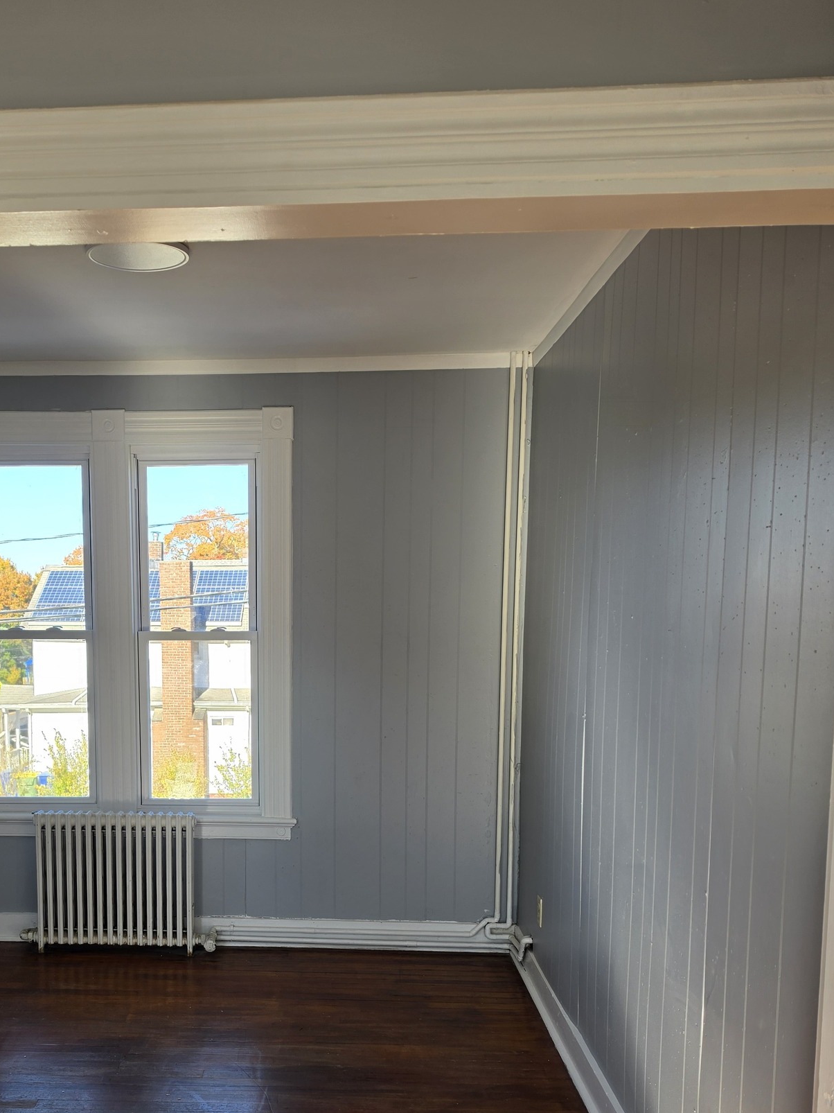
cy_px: 726
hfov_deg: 42.0
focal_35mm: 33
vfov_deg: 54.4
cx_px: 242
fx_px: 1060
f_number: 1.4
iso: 10
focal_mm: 6.5
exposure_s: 1/120
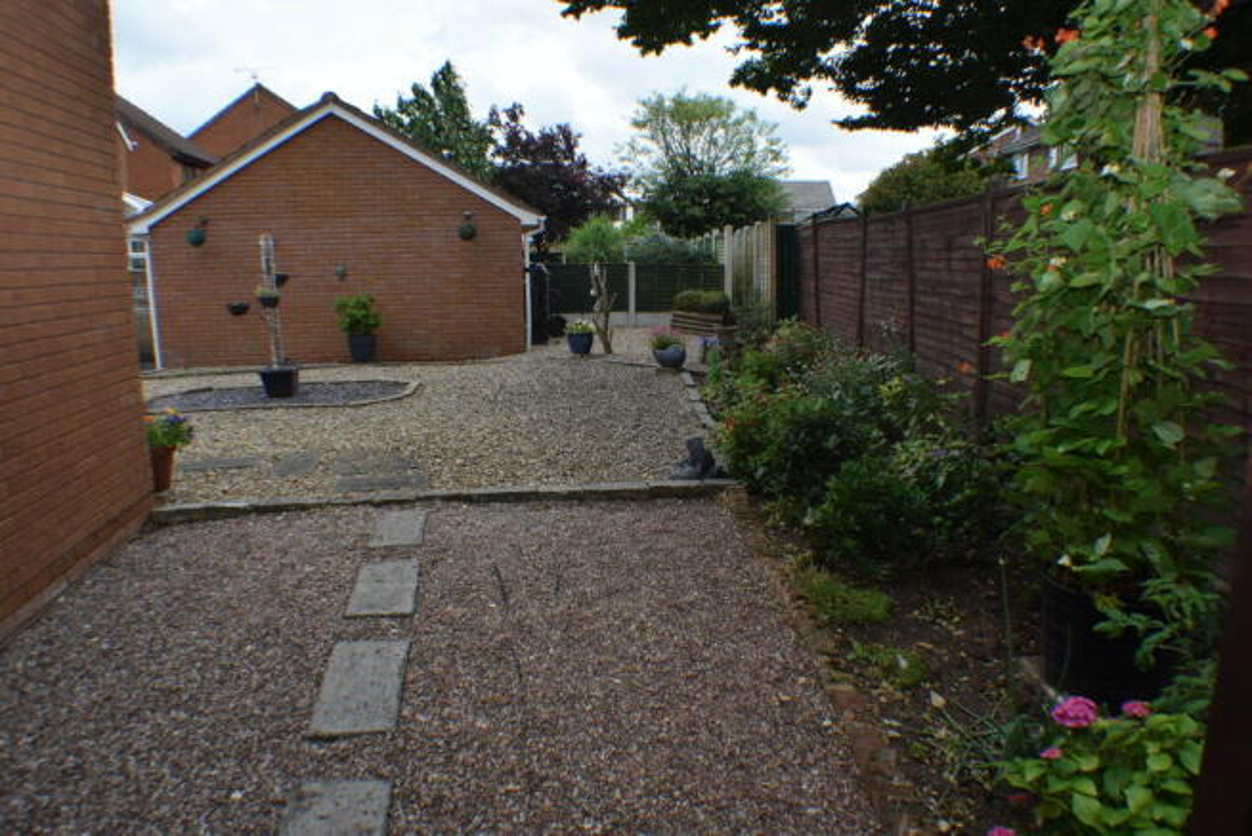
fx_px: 1043
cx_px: 626
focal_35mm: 30
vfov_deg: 43.6
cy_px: 418
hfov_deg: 61.9
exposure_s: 1/250
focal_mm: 20
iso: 200
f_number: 8
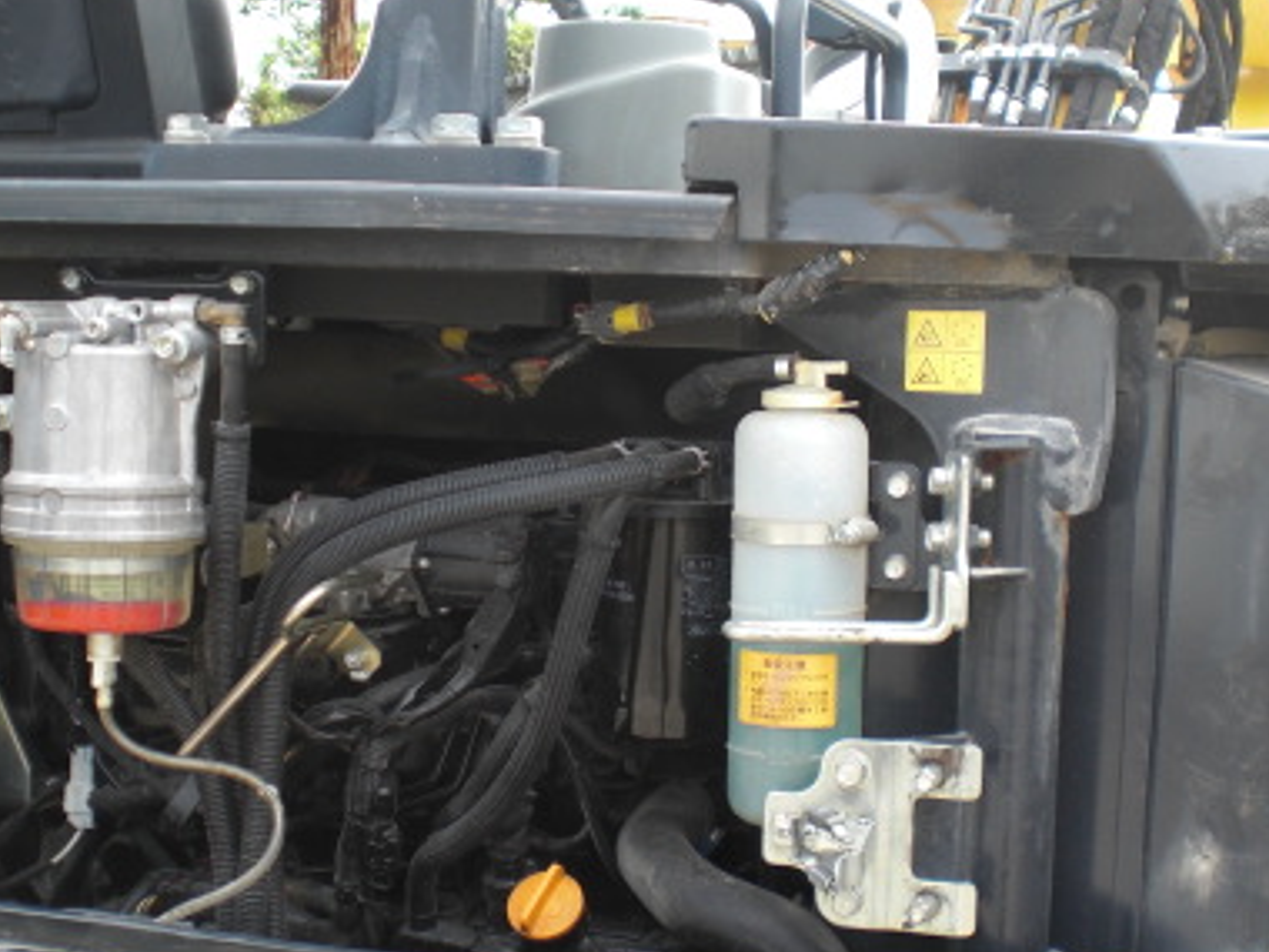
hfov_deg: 30.3
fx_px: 2346
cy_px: 565
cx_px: 655
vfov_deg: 22.9
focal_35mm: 64
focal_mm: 6.3
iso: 64
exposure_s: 1/160
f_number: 3.1
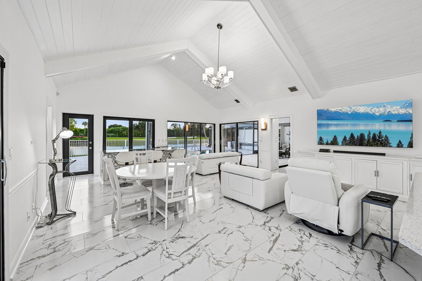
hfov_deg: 104.3
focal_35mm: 14
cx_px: 211
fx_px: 164
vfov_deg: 81.2
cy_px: 140
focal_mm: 14
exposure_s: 1/250
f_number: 8
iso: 1600
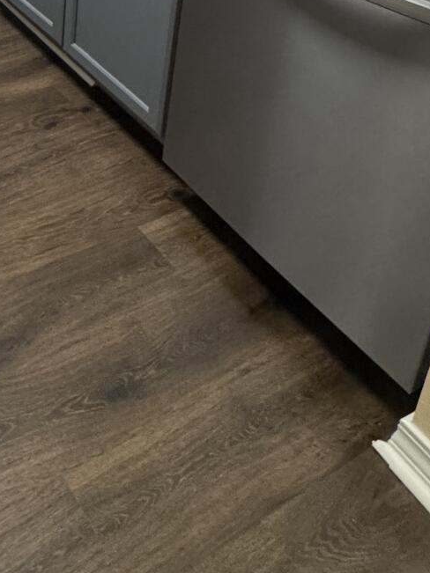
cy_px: -117
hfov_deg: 29.6
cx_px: -66
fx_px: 712
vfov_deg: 34.8
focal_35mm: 43
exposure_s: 1/60
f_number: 2.2
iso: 400
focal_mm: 2.22
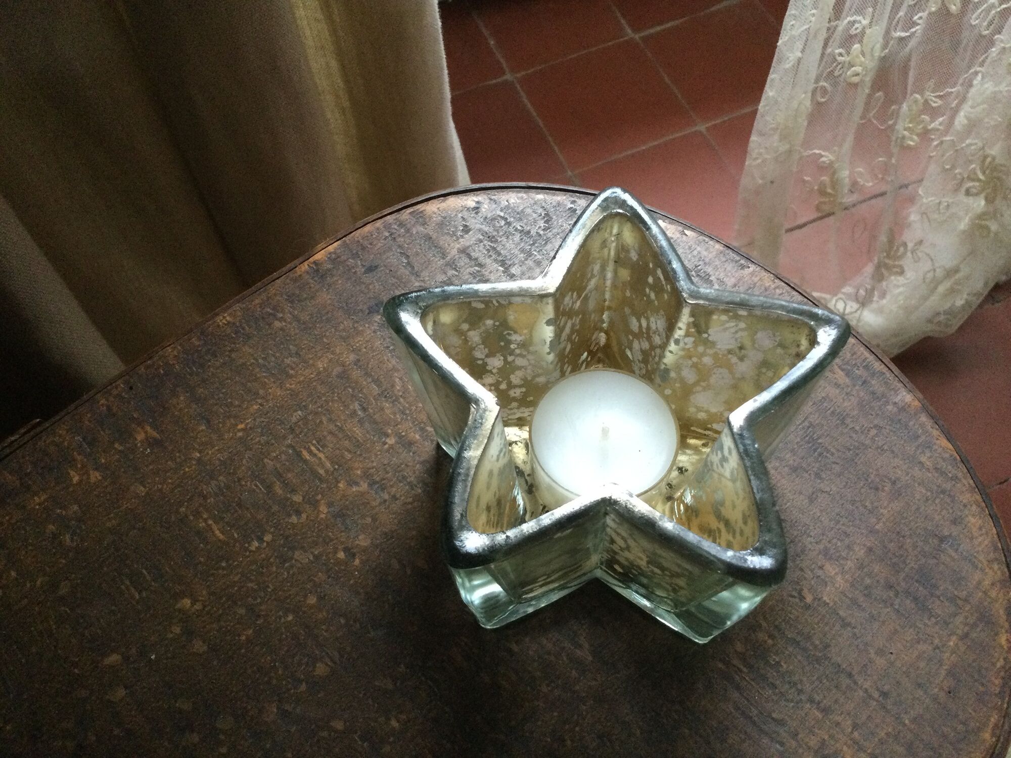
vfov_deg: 45.4
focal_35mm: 31
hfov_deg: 58.4
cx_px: 506
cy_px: 379
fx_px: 905
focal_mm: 3.3
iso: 250
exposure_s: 1/33
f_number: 2.4
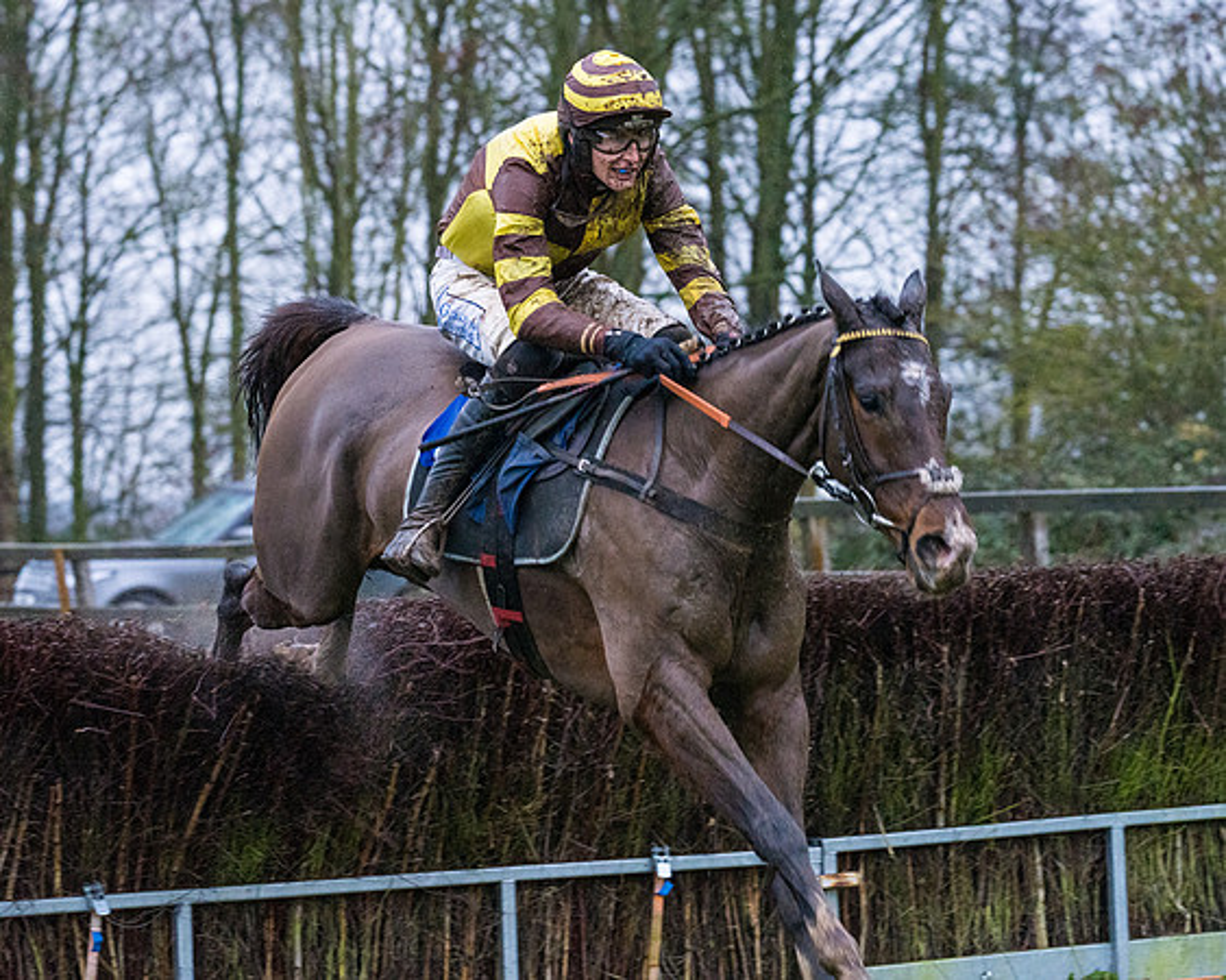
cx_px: 533
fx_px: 6219
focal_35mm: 171
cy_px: 427
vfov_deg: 9.0
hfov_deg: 11.3
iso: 5000
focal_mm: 135
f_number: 5
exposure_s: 1/640
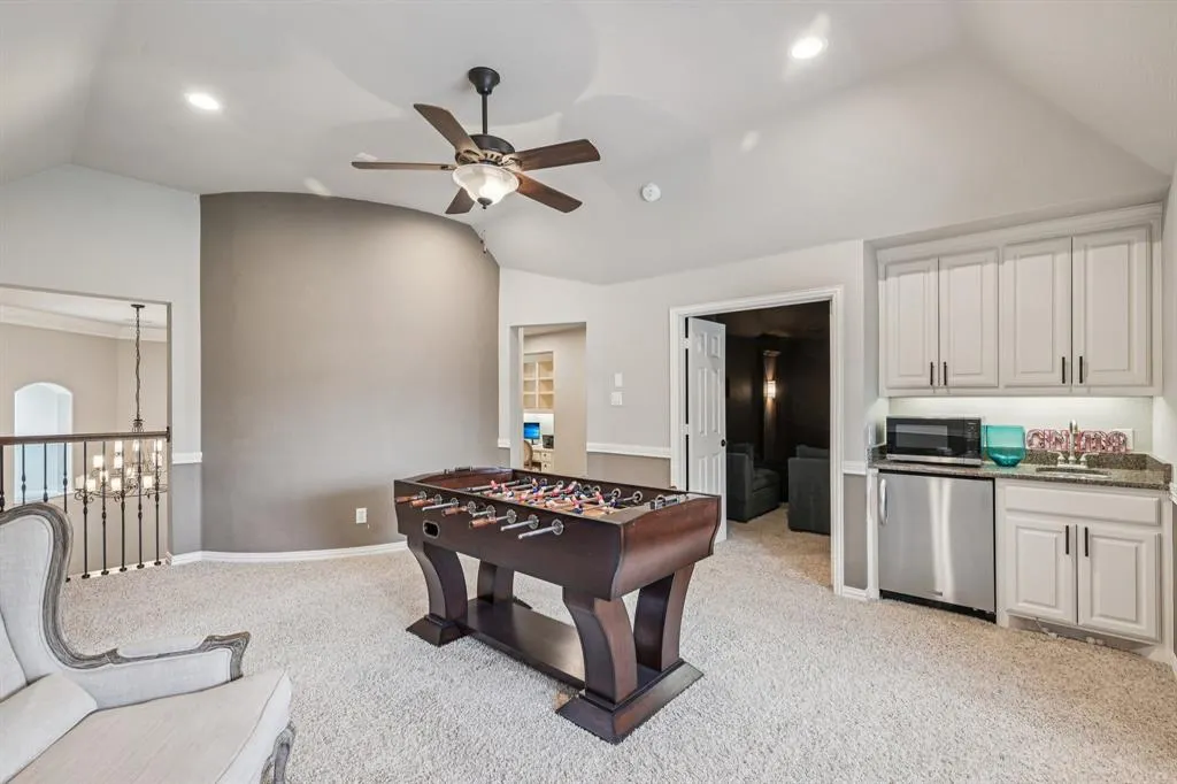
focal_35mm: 16
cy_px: 392
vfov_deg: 73.7
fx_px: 523
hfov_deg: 96.8
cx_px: 588
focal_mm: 16
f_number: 8
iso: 400
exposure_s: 1/8
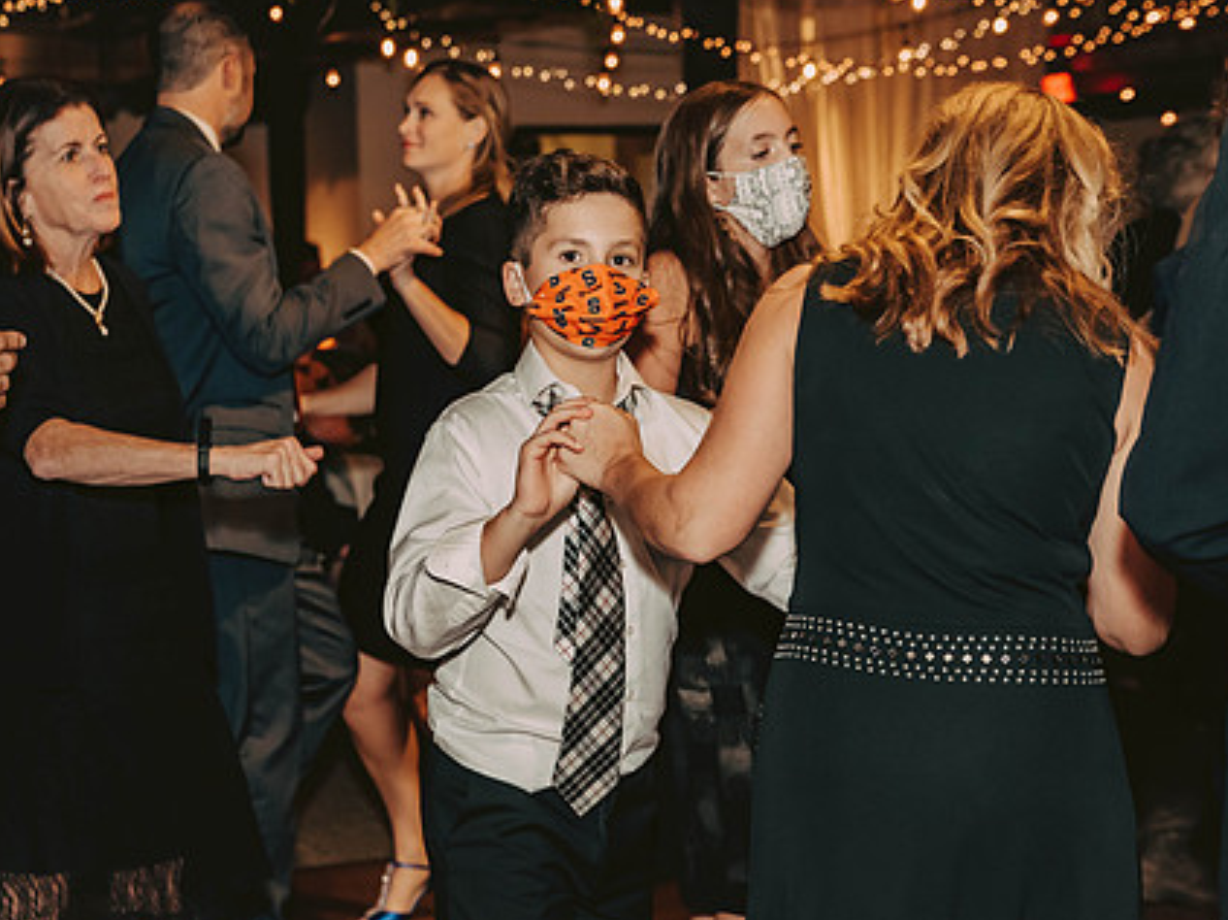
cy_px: 479
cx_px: 579
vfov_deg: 18.0
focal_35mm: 82
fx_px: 2907
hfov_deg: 23.8
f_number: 4.5
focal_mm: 62
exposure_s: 1/125
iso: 1250
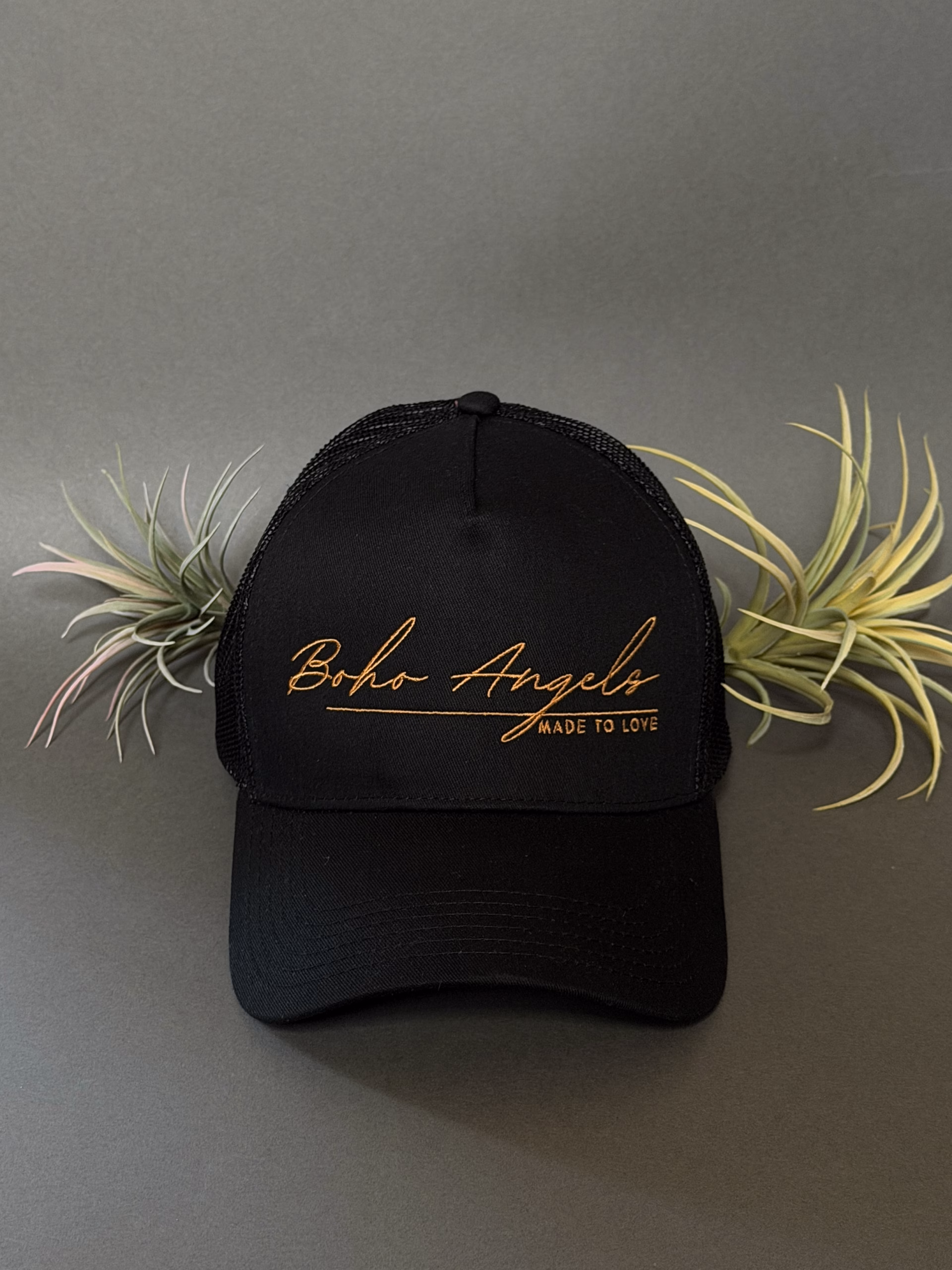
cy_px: 635
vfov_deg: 39.7
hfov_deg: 30.3
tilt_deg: -23.6
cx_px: 476
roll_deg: -0.6
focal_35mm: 48
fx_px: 1760
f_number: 1.78
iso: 250
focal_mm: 6.76
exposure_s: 1/59
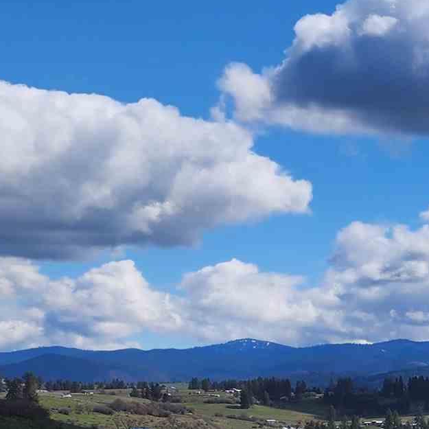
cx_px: 873
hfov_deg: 14.3
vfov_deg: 16.8
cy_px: 491
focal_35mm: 100
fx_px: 1402
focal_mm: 6.4
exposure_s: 1/2088
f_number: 1.8
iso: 12
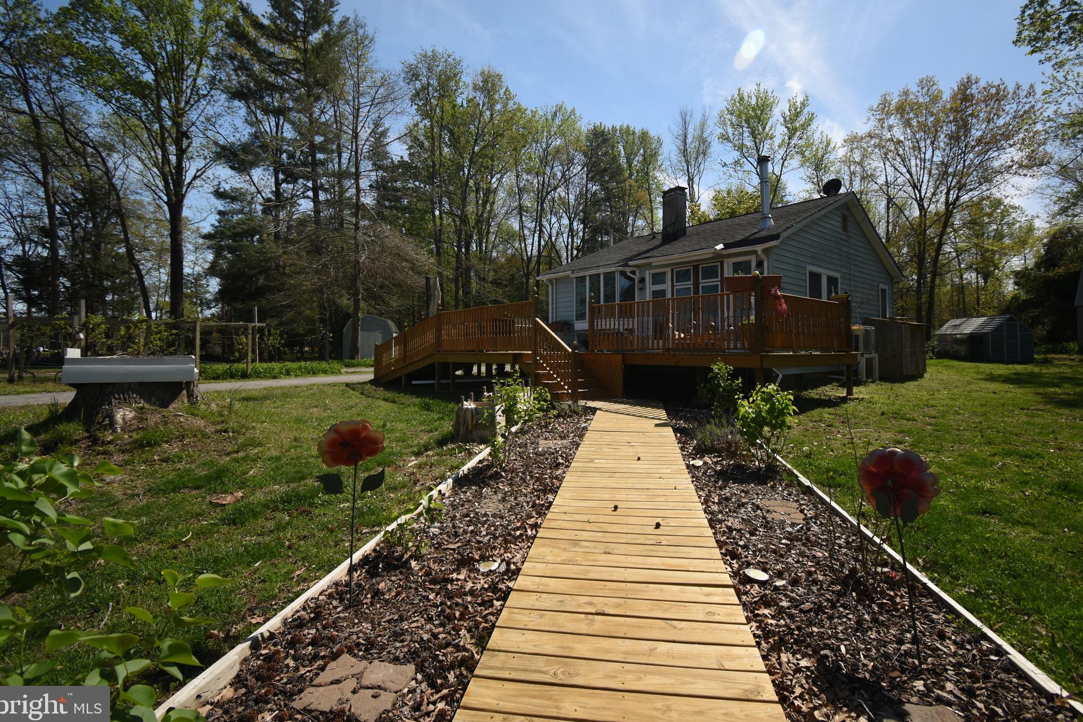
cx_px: 562
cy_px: 342
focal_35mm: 16
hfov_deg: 96.7
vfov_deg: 73.7
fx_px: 481
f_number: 4.5
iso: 100
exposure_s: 1/400
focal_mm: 10
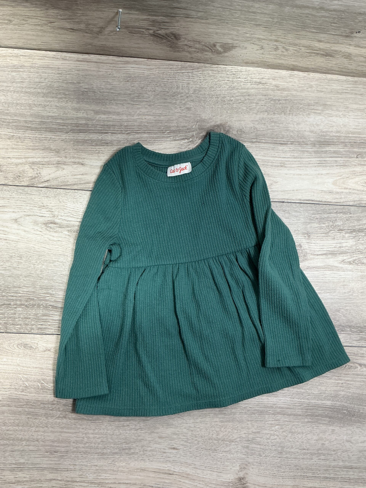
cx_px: 183
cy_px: 244
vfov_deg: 61.7
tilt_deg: -83.4
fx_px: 409
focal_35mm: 29
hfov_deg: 48.2
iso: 80
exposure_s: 1/50
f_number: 1.8
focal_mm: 3
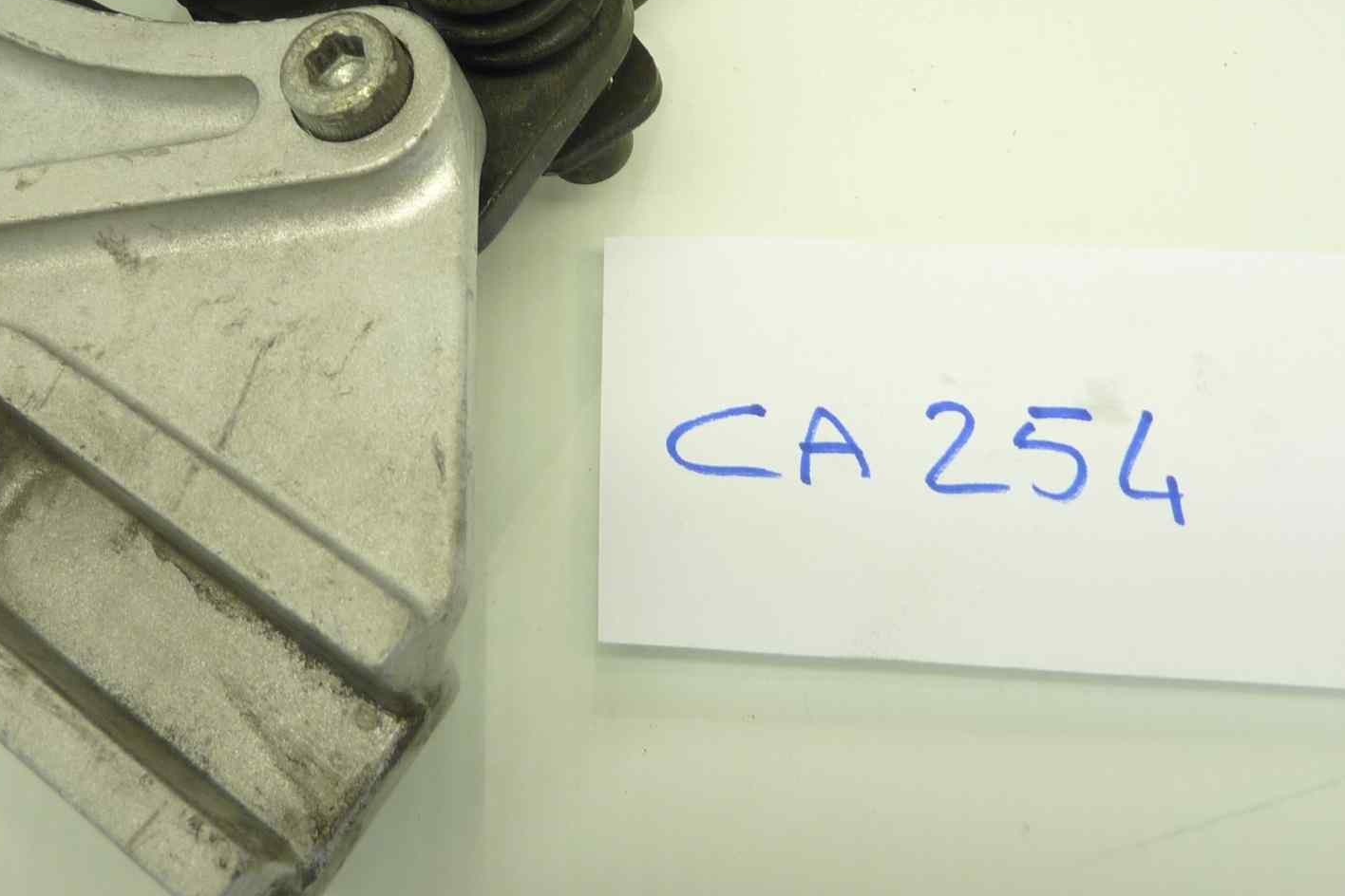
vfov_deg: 27.9
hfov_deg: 41.5
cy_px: 138
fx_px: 1756
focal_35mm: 47
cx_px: 475
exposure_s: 1/25
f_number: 3.3
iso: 80
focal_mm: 4.1
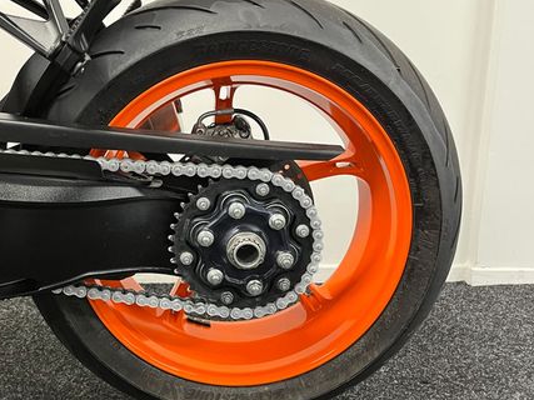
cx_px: 190
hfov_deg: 47.3
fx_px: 601
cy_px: 210
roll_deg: +0.0
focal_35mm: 39
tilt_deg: -12.9
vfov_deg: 36.8
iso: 320
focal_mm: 5.1
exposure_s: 1/50
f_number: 1.6
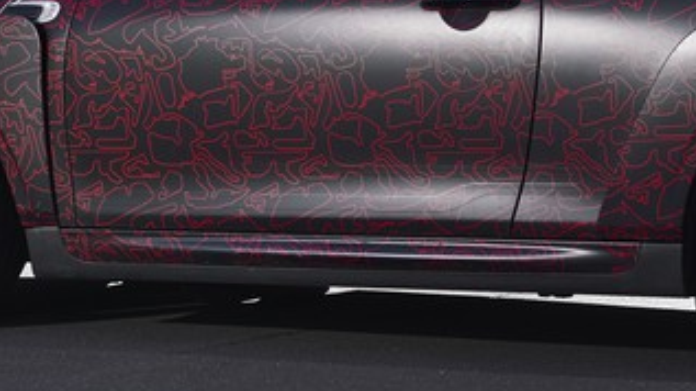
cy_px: -153
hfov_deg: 10.5
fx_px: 3745
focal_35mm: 203
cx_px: 683
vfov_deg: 5.9
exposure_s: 1/100
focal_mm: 60
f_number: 7.1
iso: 100
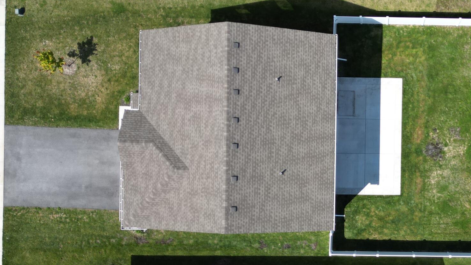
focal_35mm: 53
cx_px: 381
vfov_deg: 22.6
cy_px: 167
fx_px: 662
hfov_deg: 37.7
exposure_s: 1/2500
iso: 100
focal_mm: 6.72
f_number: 1.7
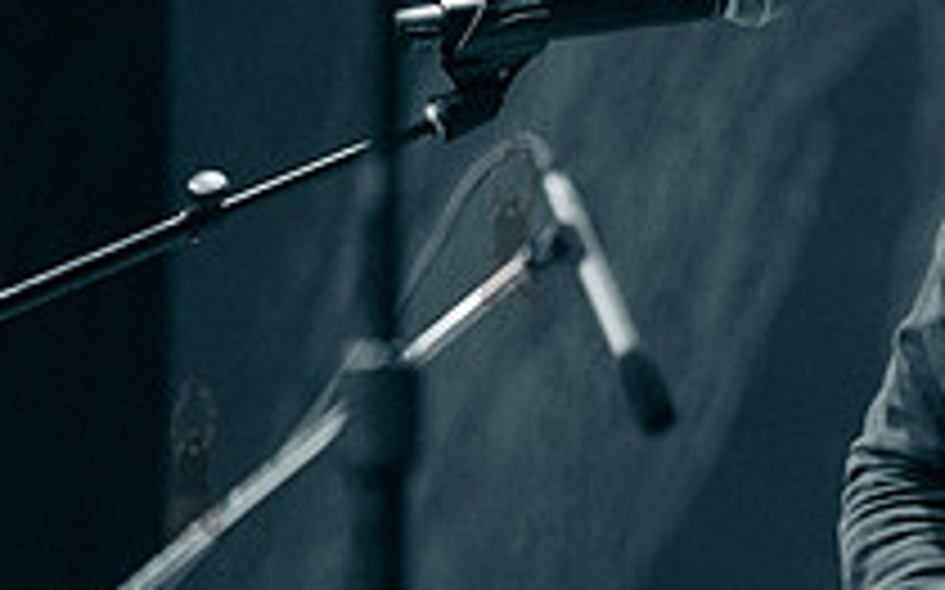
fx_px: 6667
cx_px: 1331
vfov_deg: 5.1
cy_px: 485
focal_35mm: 259
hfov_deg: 8.0
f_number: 2.8
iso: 3200
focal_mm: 80
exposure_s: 1/400
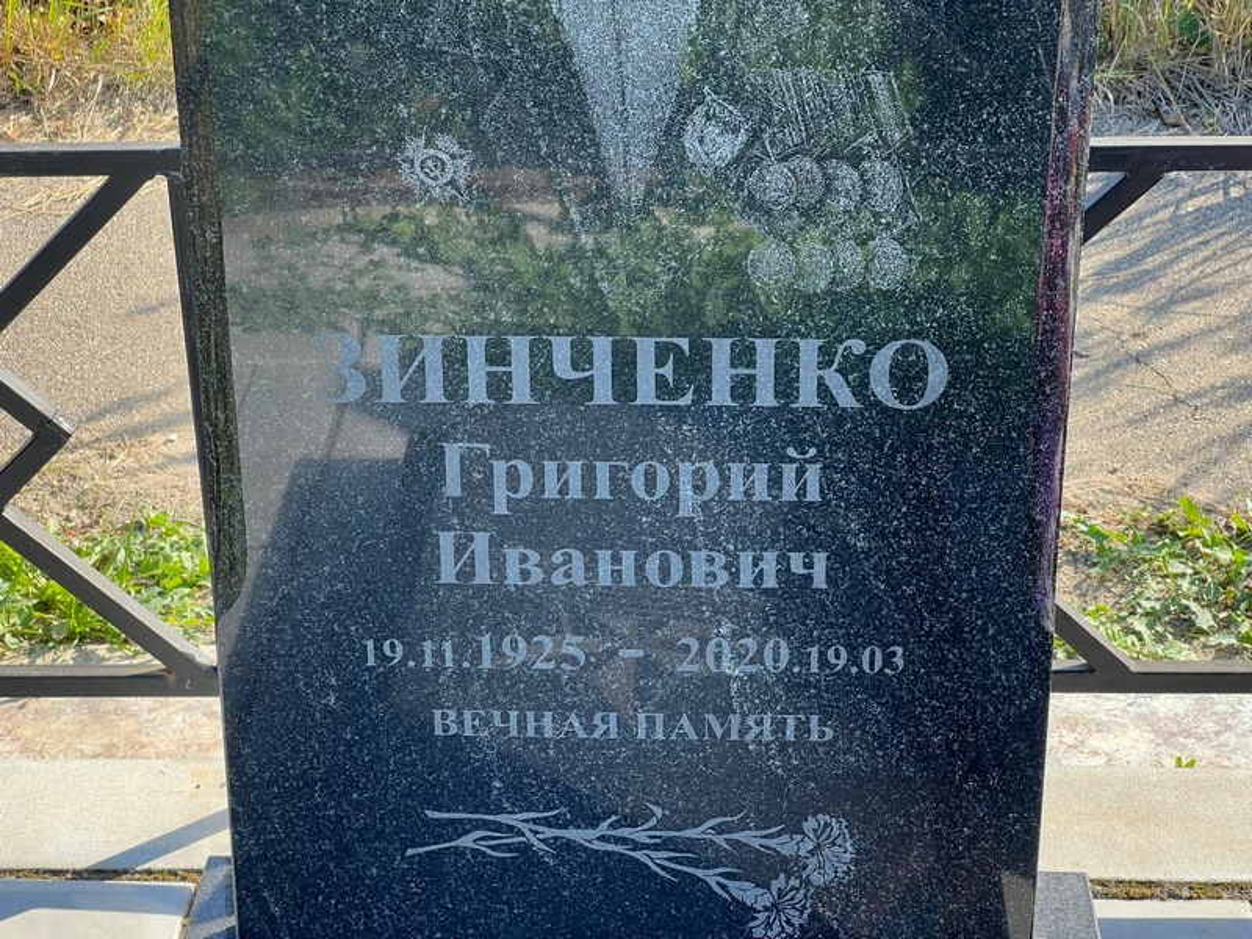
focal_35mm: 77
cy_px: 470
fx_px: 2785
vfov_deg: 19.1
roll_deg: +0.7
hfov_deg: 25.3
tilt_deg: -27.4
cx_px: 626
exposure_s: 1/145
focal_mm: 9
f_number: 2.8
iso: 32
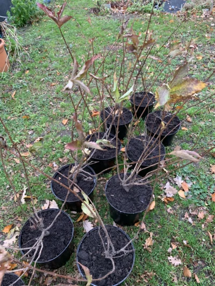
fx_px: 215
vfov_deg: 67.3
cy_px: 143
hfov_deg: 53.1
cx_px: 108
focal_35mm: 26
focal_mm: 4.25
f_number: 1.8
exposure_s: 1/73
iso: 100
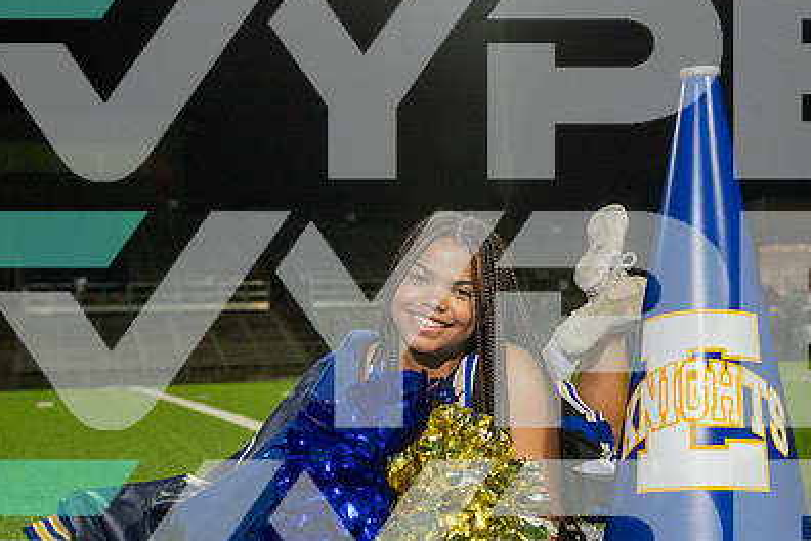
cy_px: 321
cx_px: 455
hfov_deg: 33.4
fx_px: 1352
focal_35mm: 60
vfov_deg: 22.6
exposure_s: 1/200
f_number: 4.5
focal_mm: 41
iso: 1000
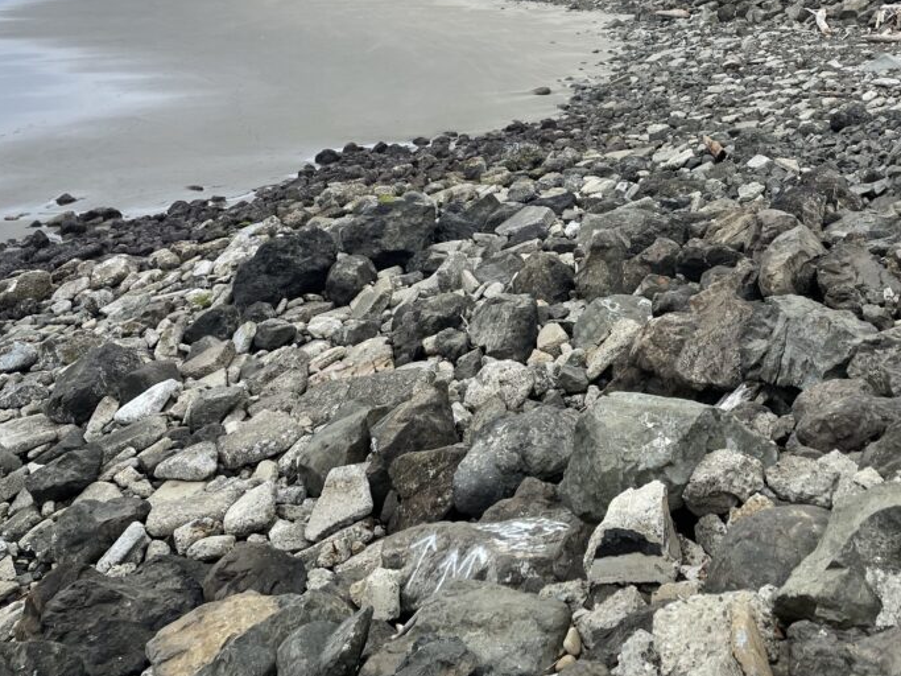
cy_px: 178
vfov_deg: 36.1
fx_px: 1015
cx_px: 584
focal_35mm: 39
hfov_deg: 47.3
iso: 32
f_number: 1.6
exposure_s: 1/2564
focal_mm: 4.2
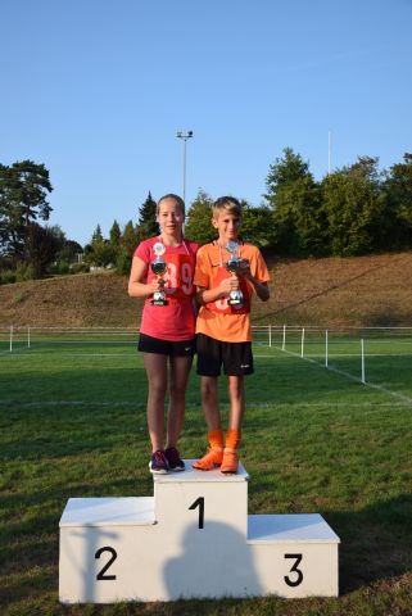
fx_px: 668
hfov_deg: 34.3
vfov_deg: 49.5
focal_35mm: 39
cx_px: 206
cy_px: 308
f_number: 5
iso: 400
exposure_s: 1/1250
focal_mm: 26
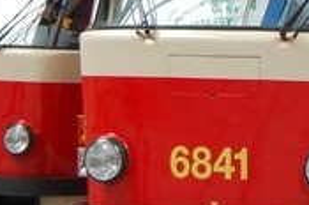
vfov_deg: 6.8
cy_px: -37
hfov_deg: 10.1
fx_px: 1722
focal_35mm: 201
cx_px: 373
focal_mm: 26
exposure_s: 1/30
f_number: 4.2
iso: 720
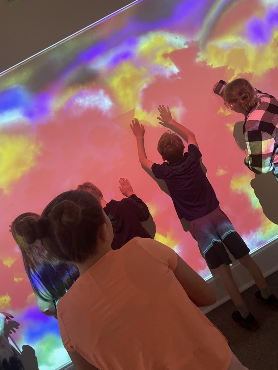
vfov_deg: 67.3
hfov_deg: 53.1
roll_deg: +29.4
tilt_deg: -6.2
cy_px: 185
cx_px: 139
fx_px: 278
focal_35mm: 26
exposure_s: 1/60
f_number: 1.6
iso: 500
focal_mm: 4.2
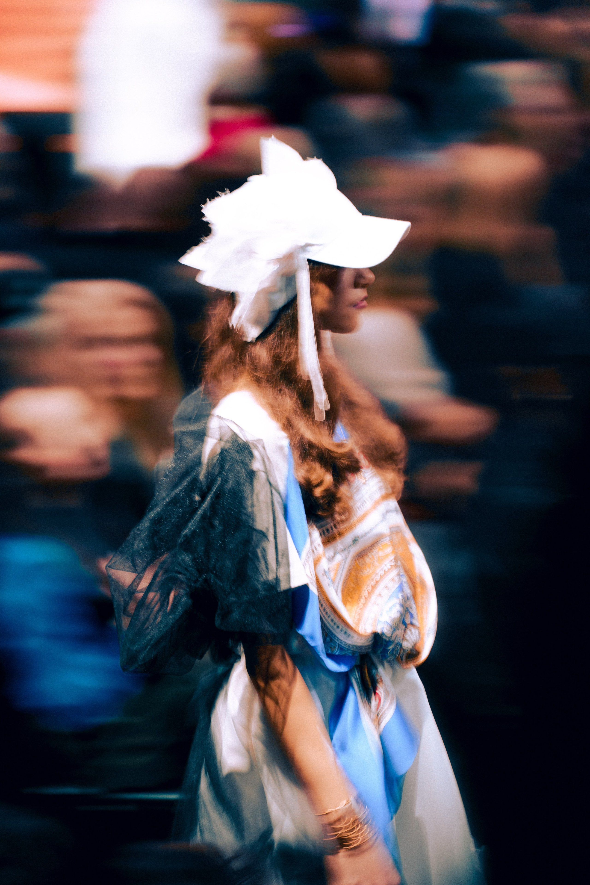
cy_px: 442
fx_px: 3687
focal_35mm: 150
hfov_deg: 9.1
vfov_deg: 13.7
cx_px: 295
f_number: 2.8
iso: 160
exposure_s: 1/13
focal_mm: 150
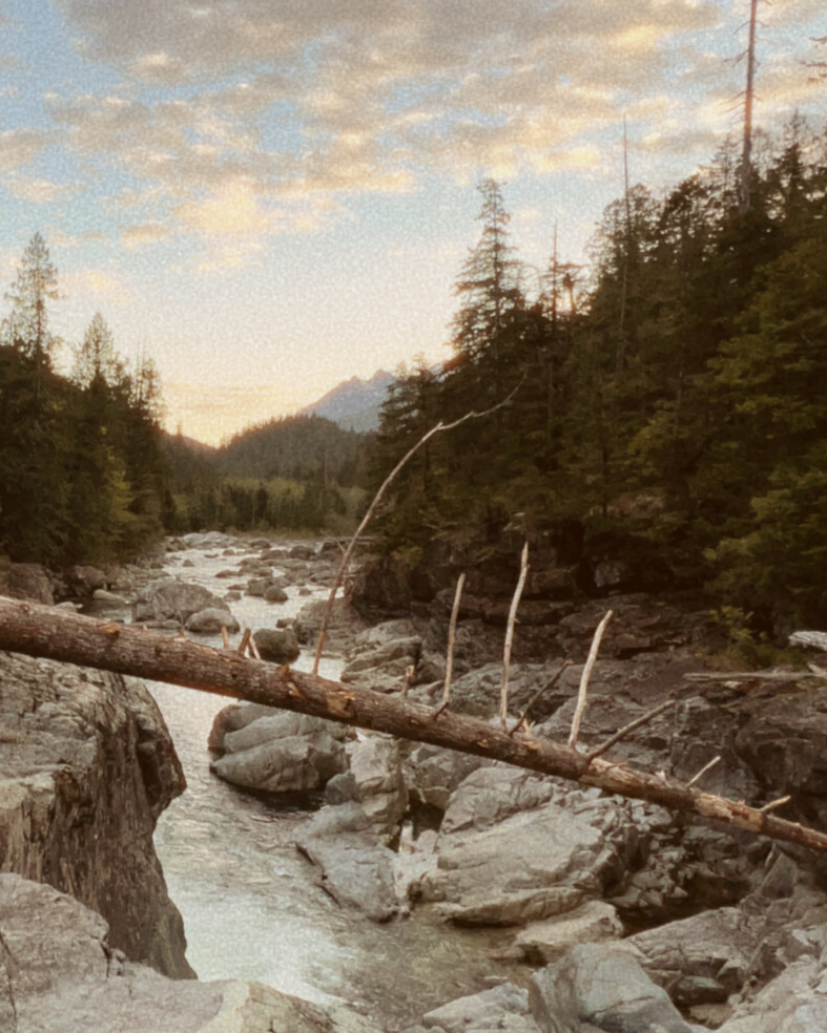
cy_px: 560
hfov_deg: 40.0
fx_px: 1010
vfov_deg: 54.2
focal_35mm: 33
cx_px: 33
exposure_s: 1/115
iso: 32
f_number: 1.8
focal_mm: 1.57
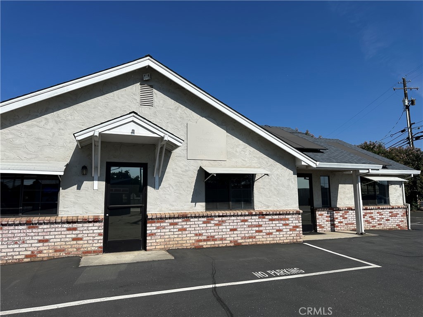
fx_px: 293
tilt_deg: +7.7
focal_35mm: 24
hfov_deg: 71.6
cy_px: 158
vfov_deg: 56.8
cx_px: 212
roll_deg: +0.4
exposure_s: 1/9709
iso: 80
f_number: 1.78
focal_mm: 6.86
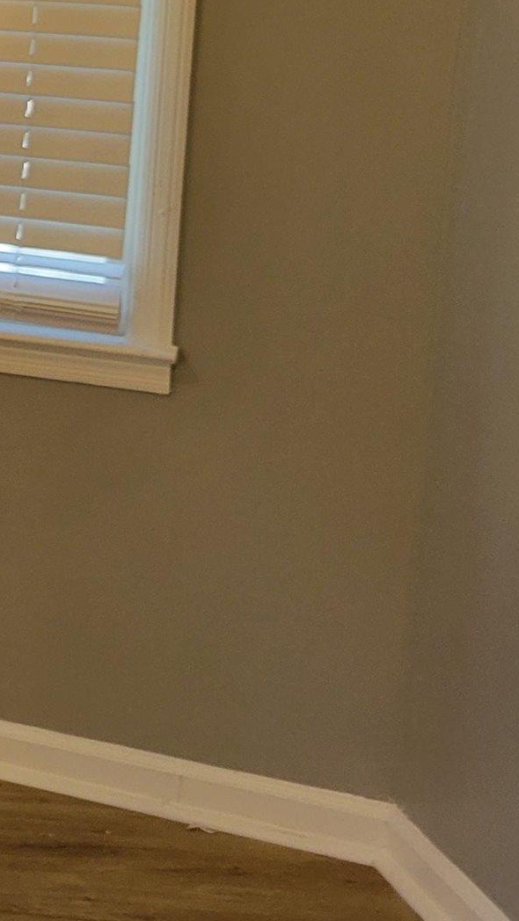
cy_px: 65
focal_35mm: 83
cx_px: -810
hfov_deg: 11.5
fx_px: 2029
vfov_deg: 24.7
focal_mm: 5.4
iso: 160
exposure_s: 1/40
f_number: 1.8
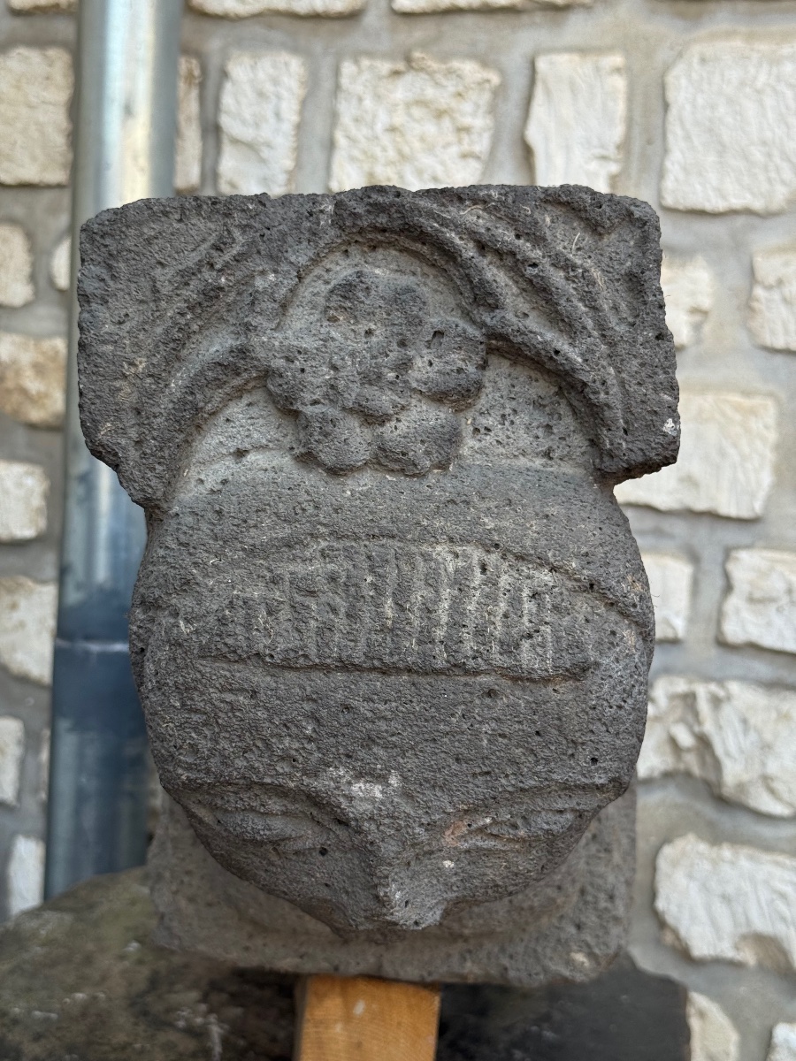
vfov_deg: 39.7
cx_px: 398
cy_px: 530
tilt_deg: -6.1
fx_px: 1472
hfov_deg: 30.3
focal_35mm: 48
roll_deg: -4.0
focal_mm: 6.76
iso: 64
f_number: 1.78
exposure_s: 1/574
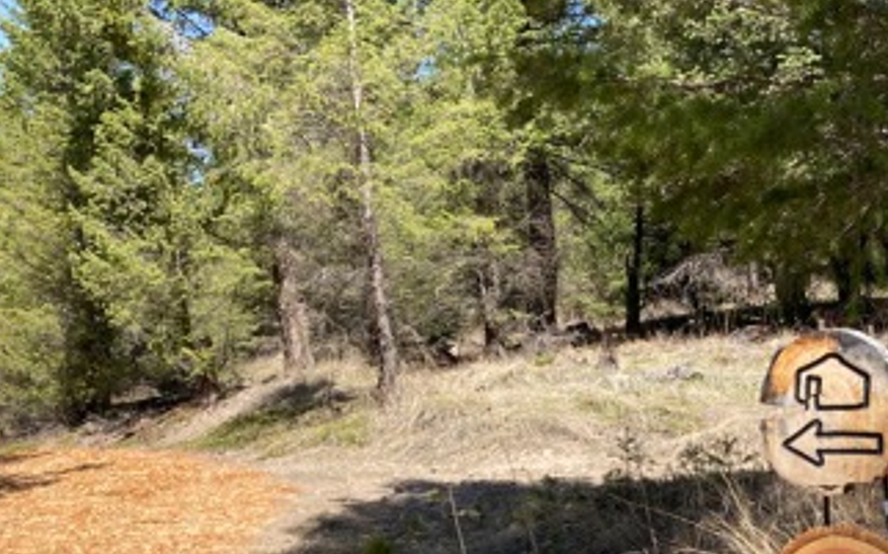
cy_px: 560
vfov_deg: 21.2
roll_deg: +0.3
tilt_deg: -2.3
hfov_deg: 33.2
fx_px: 1427
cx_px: 758
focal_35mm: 59
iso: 20
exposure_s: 1/889
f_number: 1.8
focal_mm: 3.99
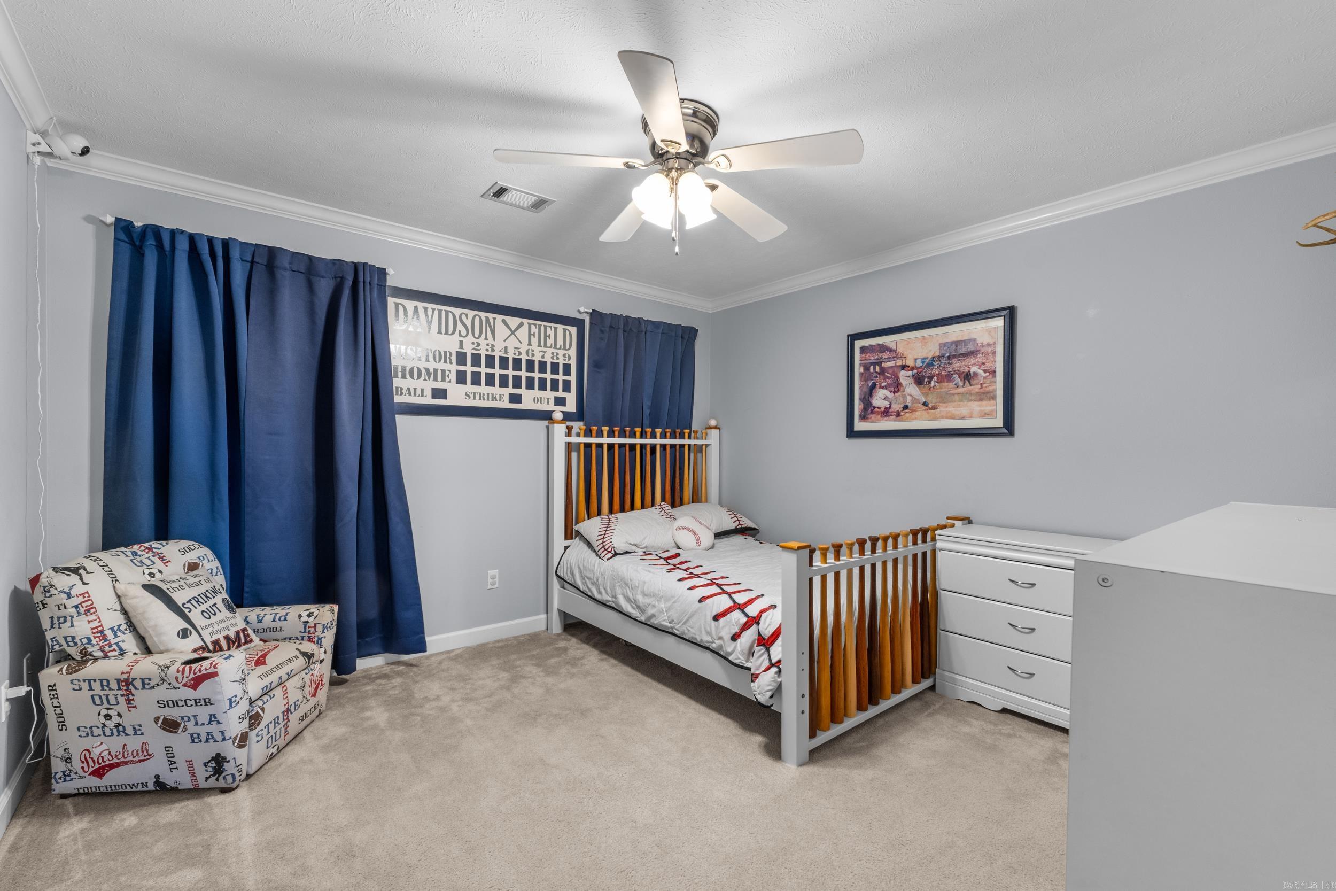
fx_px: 557
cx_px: 668
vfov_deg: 77.3
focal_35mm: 15
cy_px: 446
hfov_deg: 100.4
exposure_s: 1/1.25
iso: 200
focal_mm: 10
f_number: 9
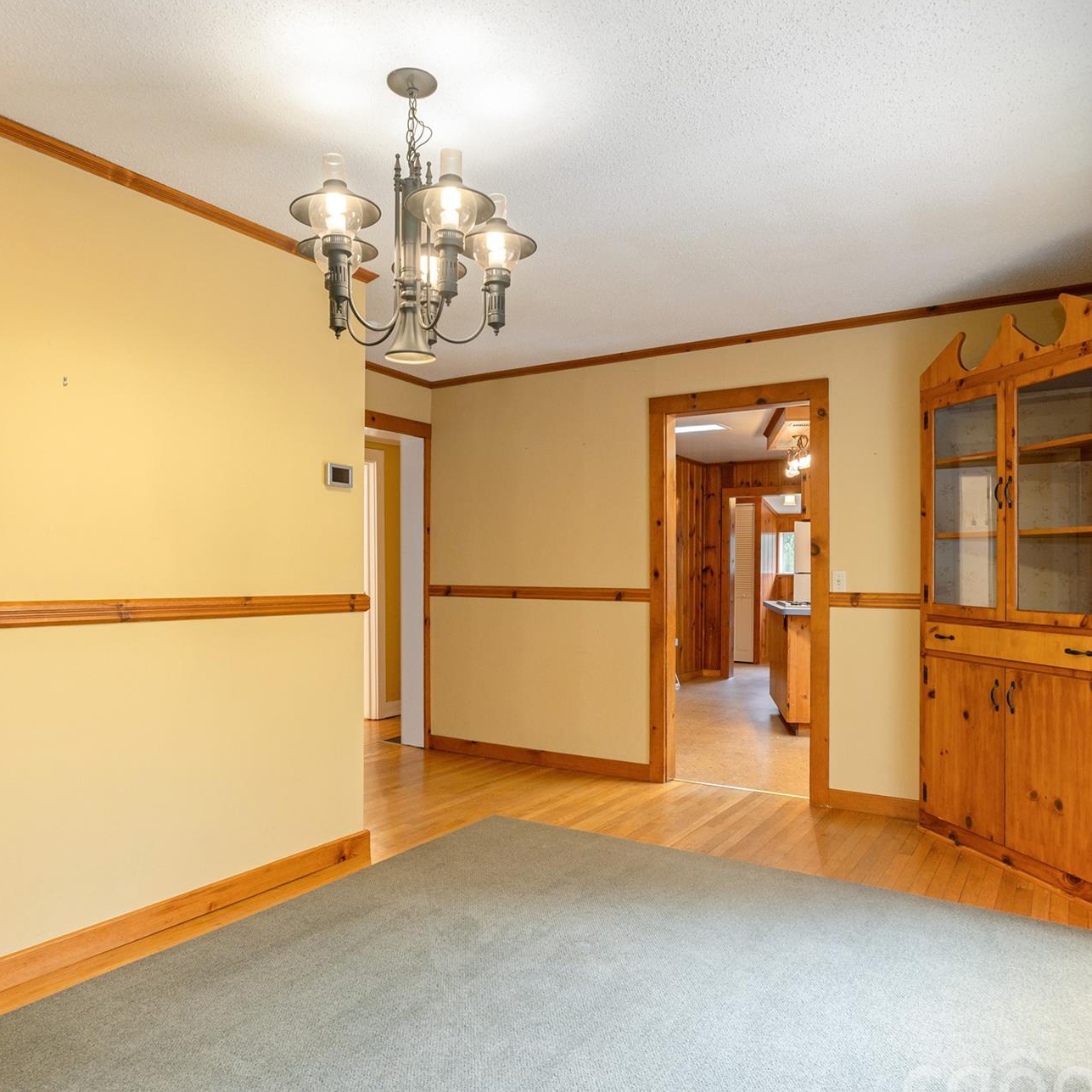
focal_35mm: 23
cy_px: 574
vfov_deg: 67.2
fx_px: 821
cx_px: 546
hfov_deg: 67.3
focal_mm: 17
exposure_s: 1/13
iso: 320
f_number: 7.1
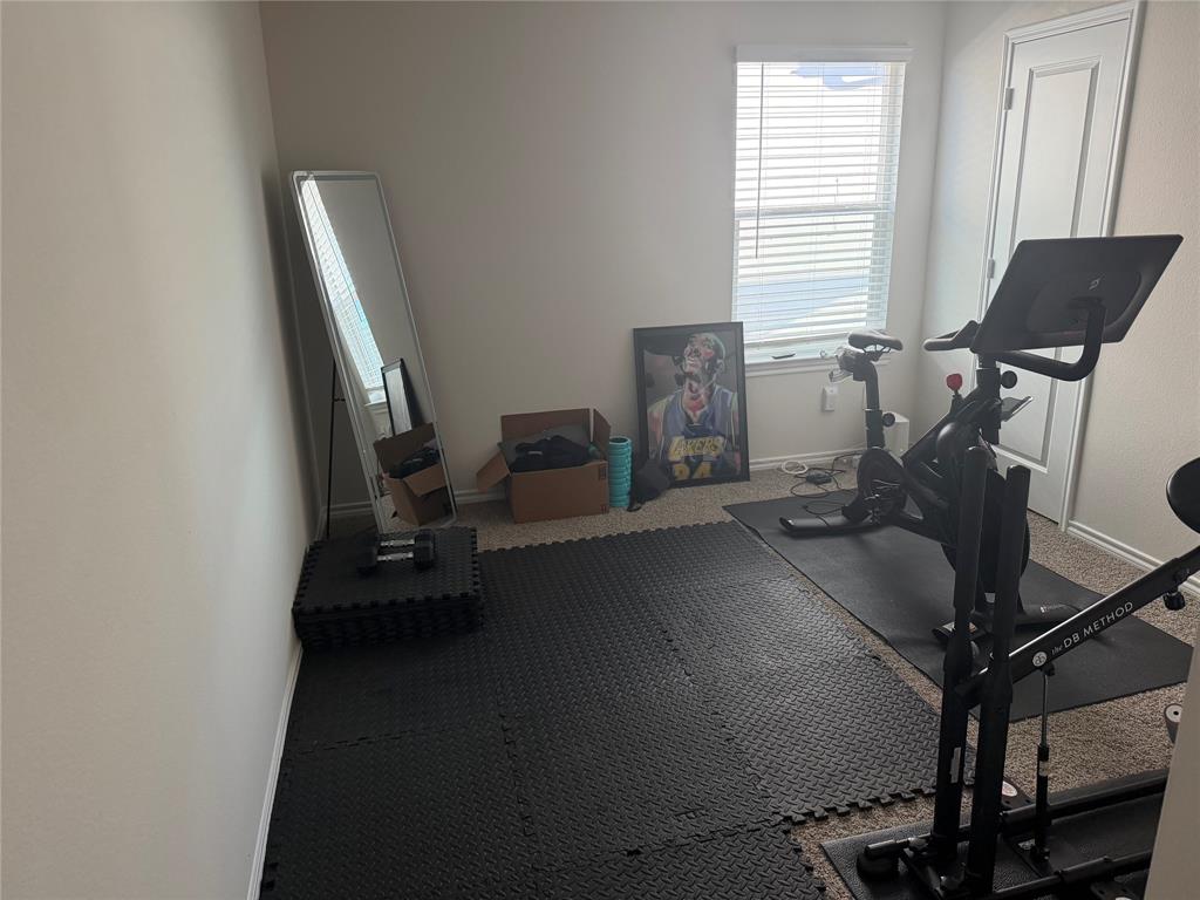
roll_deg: +1.8
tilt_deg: -17.1
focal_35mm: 24
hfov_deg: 71.6
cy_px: 450
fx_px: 832
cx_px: 600
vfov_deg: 56.8
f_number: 1.78
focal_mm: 6.76
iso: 320
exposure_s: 1/120
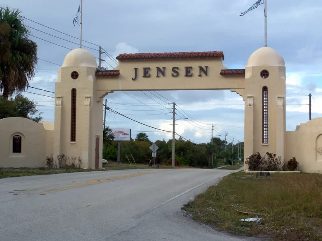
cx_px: 163
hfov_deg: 32.2
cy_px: 122
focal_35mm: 60
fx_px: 558
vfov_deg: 24.4
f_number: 4.5
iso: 64
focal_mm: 12.6
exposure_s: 1/640
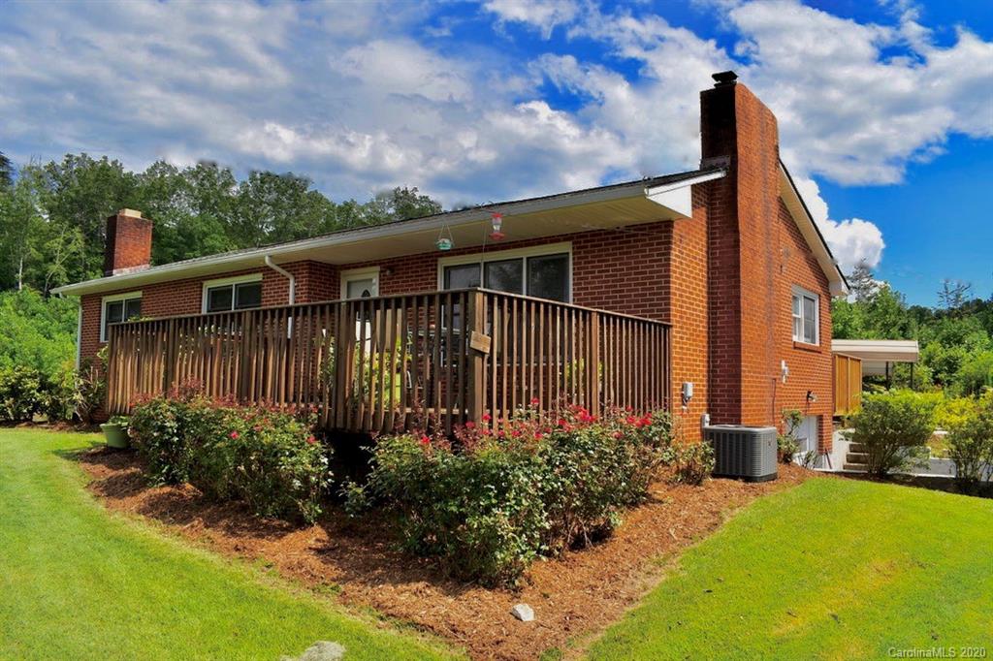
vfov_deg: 47.9
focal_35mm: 27
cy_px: 330
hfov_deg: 67.4
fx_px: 744
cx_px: 496
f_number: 8
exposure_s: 1/250
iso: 110
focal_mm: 18
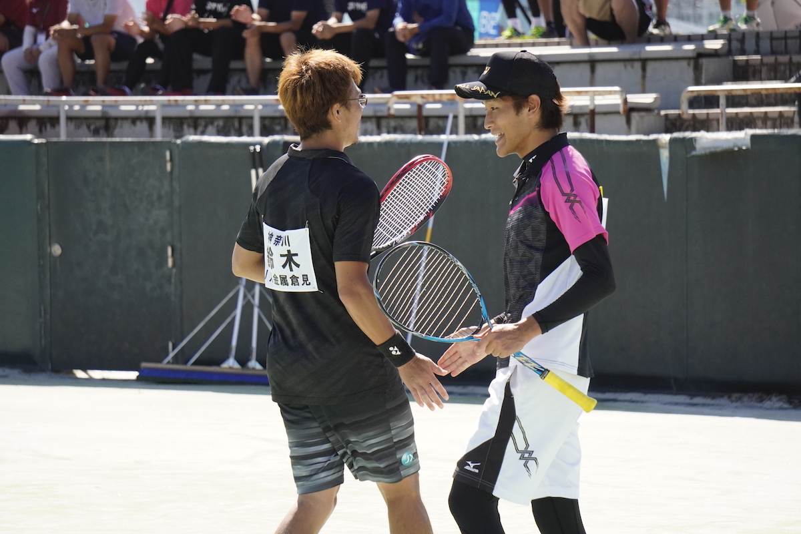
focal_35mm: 184
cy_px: 267
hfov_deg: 11.1
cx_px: 400
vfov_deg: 7.4
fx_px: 4105
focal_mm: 123
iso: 1600
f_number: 5.6
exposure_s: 1/4000
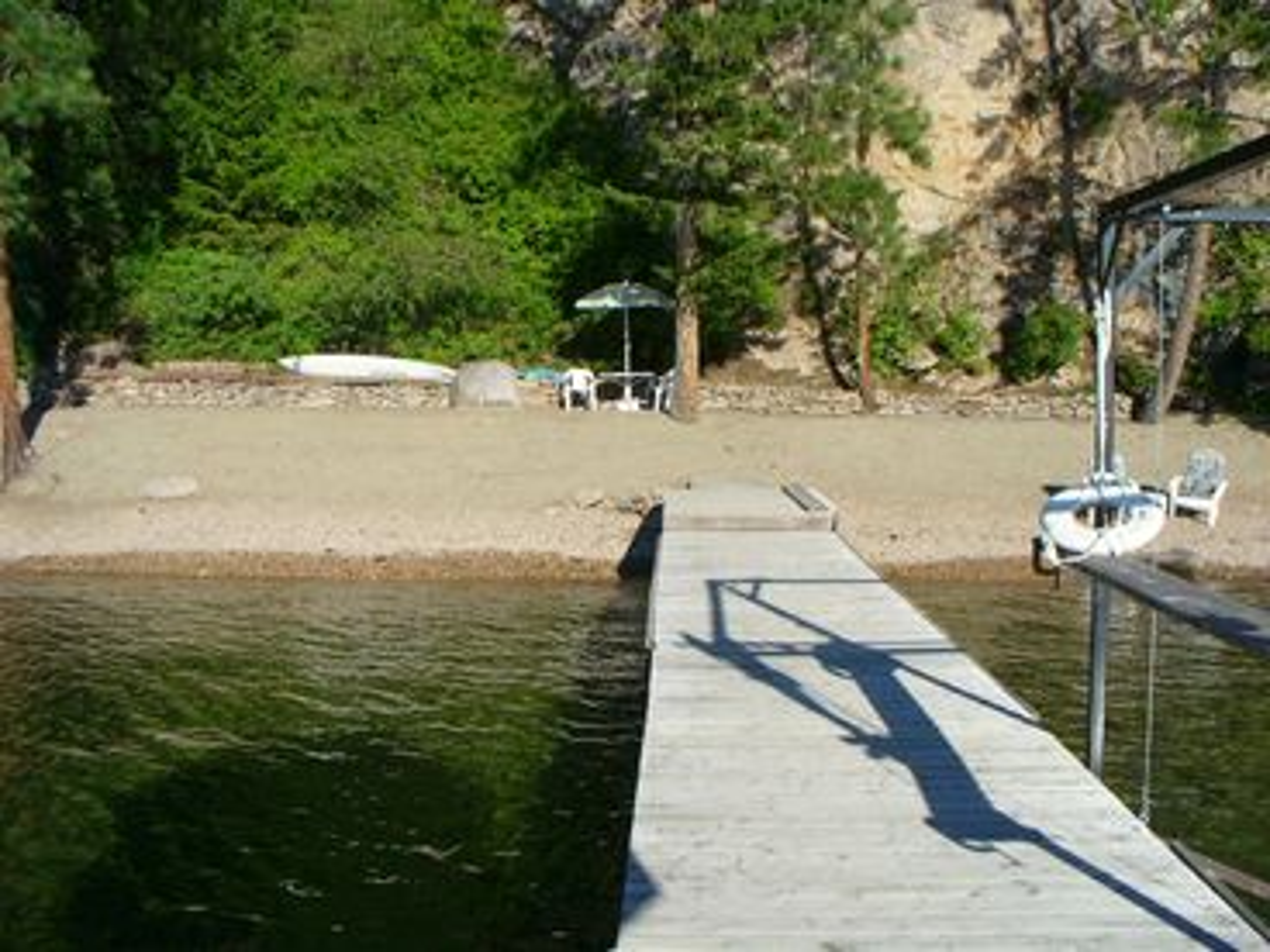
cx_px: 635
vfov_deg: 38.7
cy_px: 476
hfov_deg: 50.1
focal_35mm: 37
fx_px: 1357
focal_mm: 6.1
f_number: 5.6
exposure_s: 1/320
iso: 80
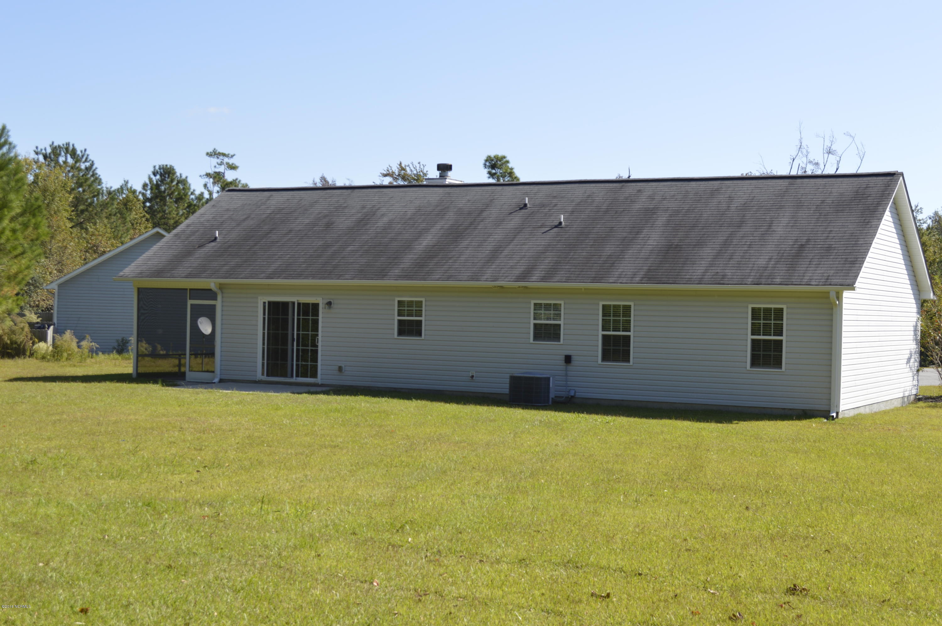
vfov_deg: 25.7
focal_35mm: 52
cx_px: 471
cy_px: 313
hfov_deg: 37.9
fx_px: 1372
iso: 100
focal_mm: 35
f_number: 7.1
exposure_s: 1/200
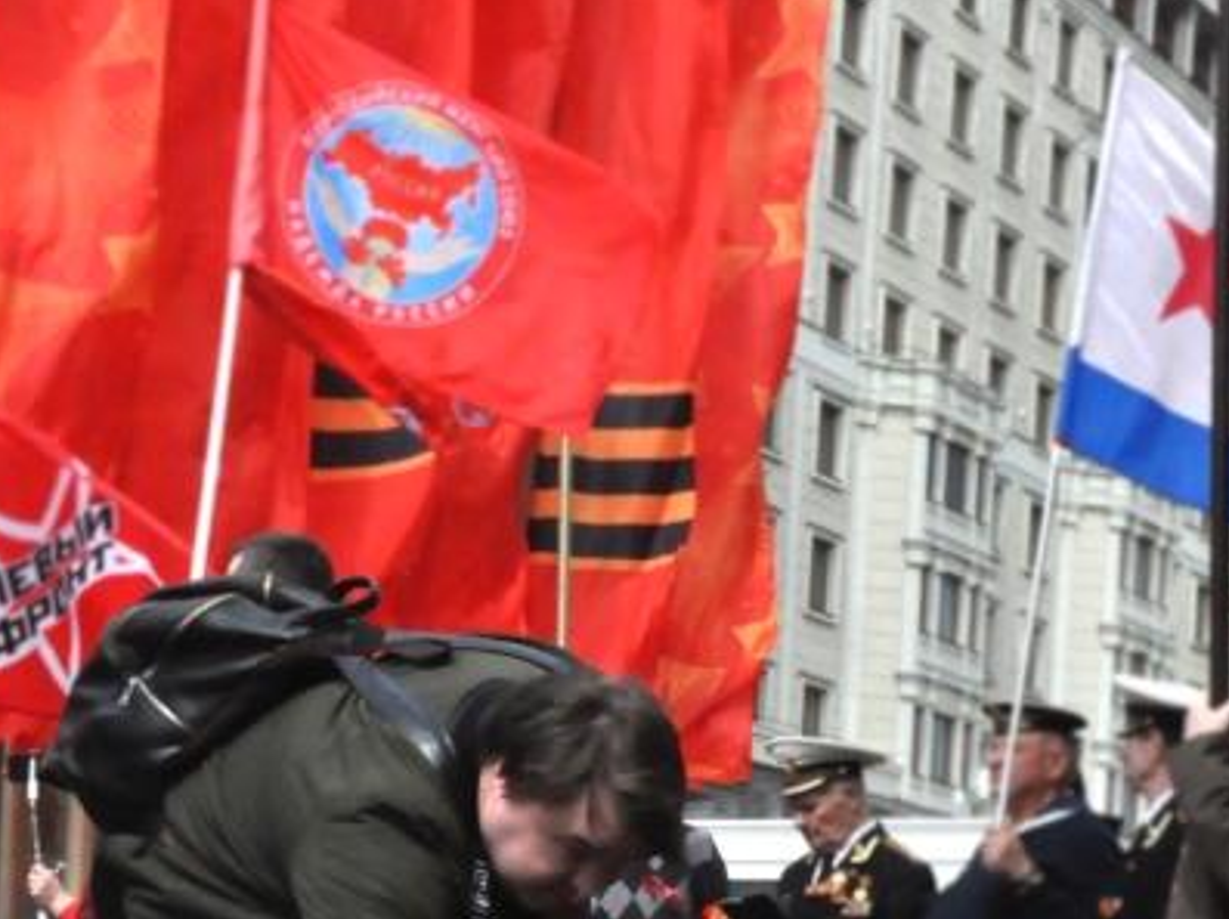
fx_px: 4221
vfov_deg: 12.3
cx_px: 207
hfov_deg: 16.4
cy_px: 934
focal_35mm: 119
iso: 3200
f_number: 18
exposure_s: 1/1250
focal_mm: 32
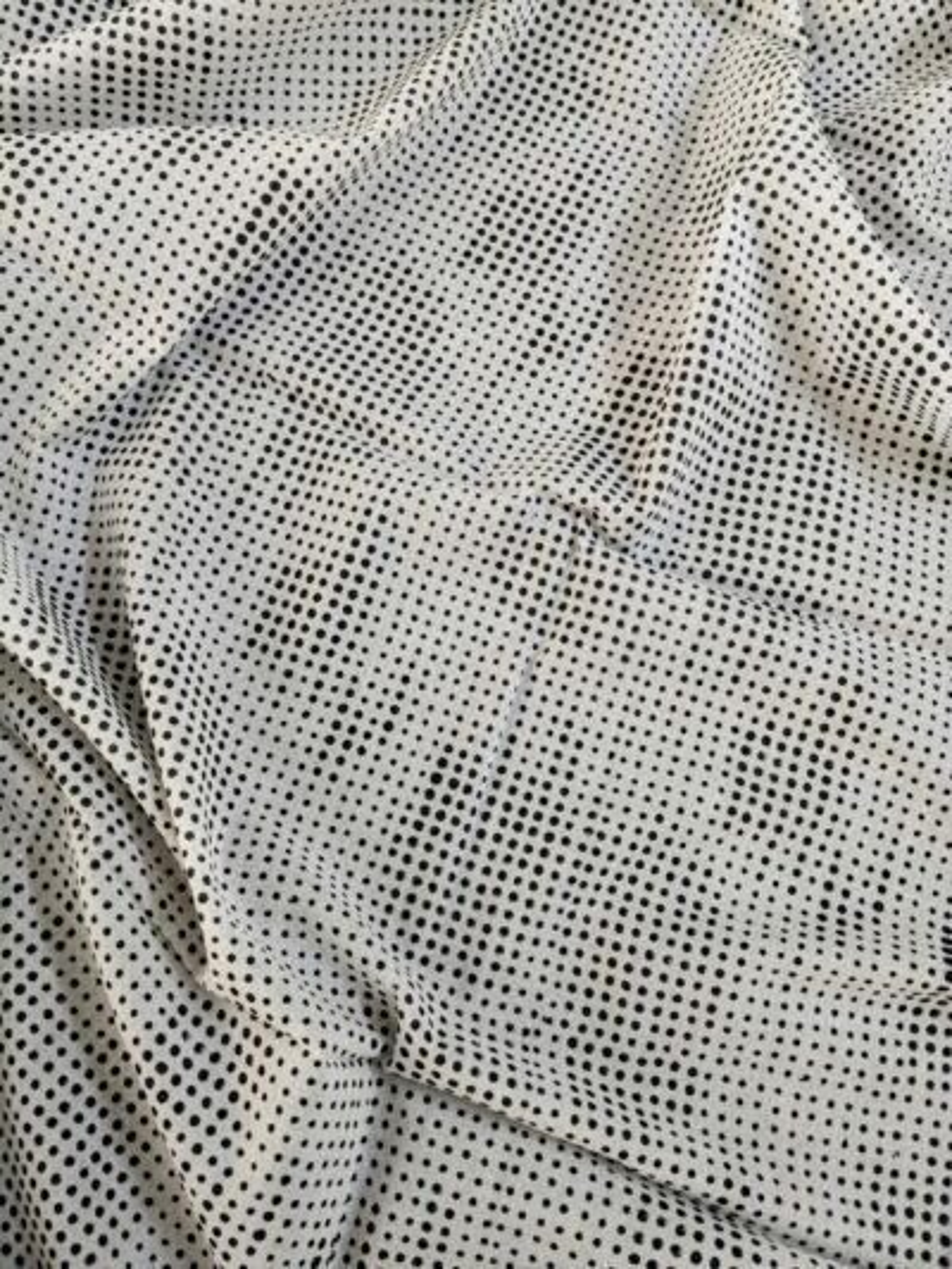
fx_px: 990
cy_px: 634
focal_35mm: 27
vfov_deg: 65.3
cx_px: 476
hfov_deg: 51.4
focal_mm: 4.38
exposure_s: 1/99.9
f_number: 1.73
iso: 139
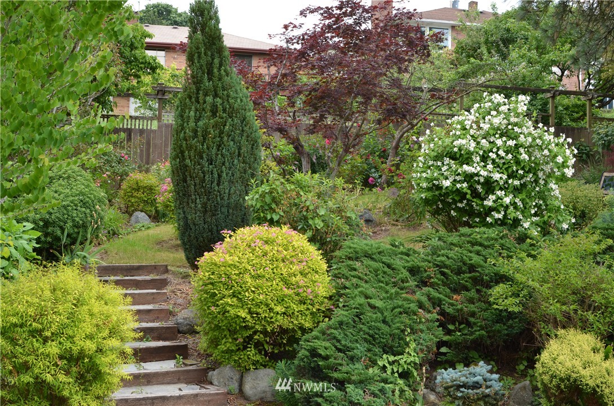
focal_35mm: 52
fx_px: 893
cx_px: 307
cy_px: 203
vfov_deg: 25.6
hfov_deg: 37.9
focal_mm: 35
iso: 200
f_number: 6.3
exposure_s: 1/160
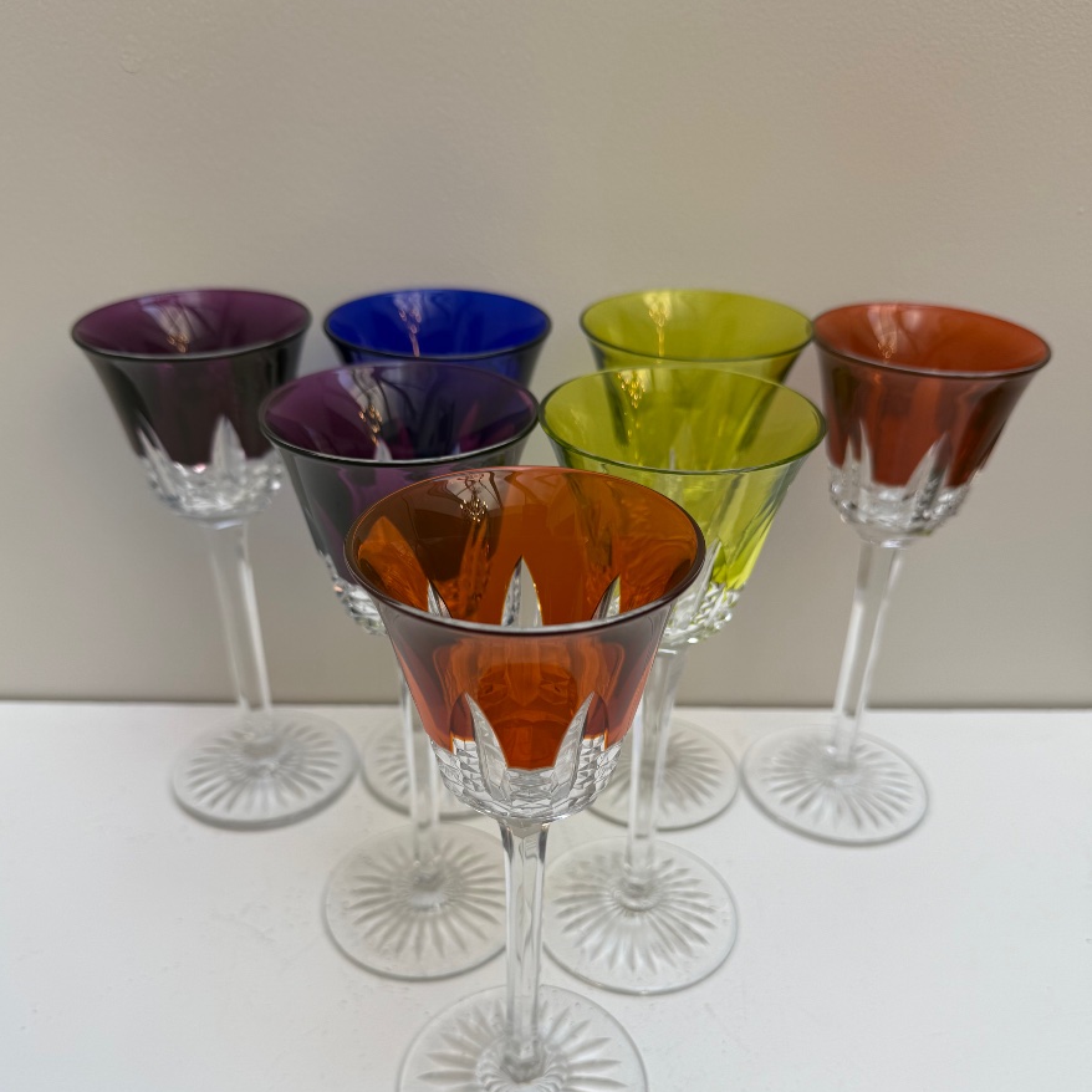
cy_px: 638
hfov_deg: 55.6
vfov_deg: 55.3
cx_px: 535
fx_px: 1035
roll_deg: -0.8
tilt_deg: -31.7
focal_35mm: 29
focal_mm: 6.76
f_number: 1.78
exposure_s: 1/246
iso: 64
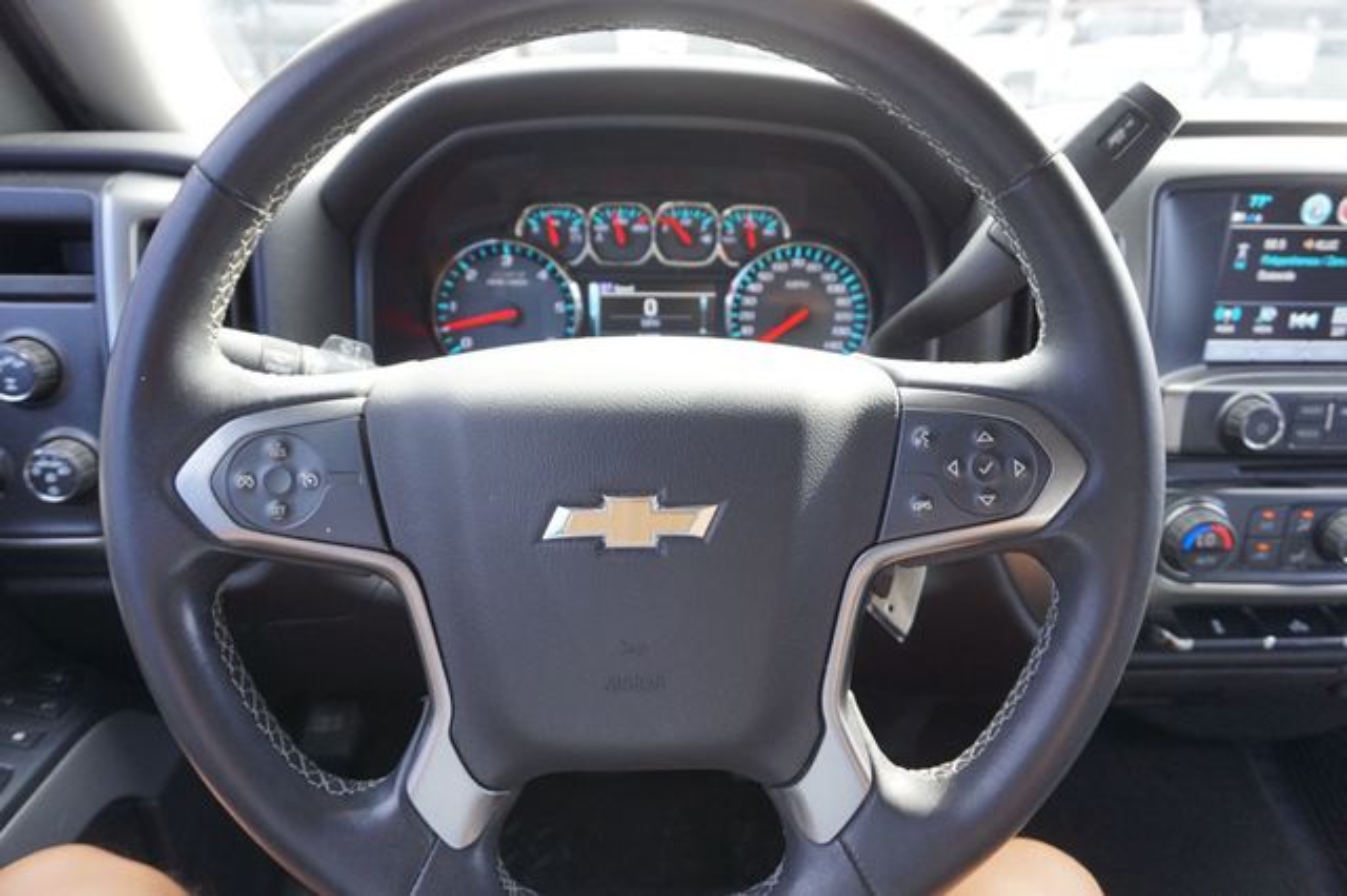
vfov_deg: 53.1
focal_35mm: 24
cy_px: 448
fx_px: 897
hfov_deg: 73.8
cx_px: 674
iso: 400
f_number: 4
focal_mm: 16
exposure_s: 1/60
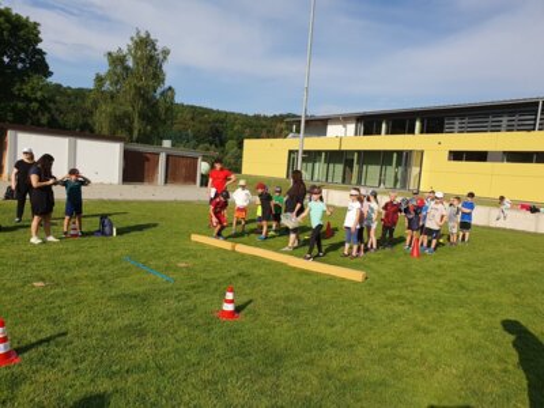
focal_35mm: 26
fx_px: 409
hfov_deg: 67.3
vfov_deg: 53.1
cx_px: 272
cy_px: 204
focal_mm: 4.32
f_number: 2.4
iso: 50
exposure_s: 1/2256
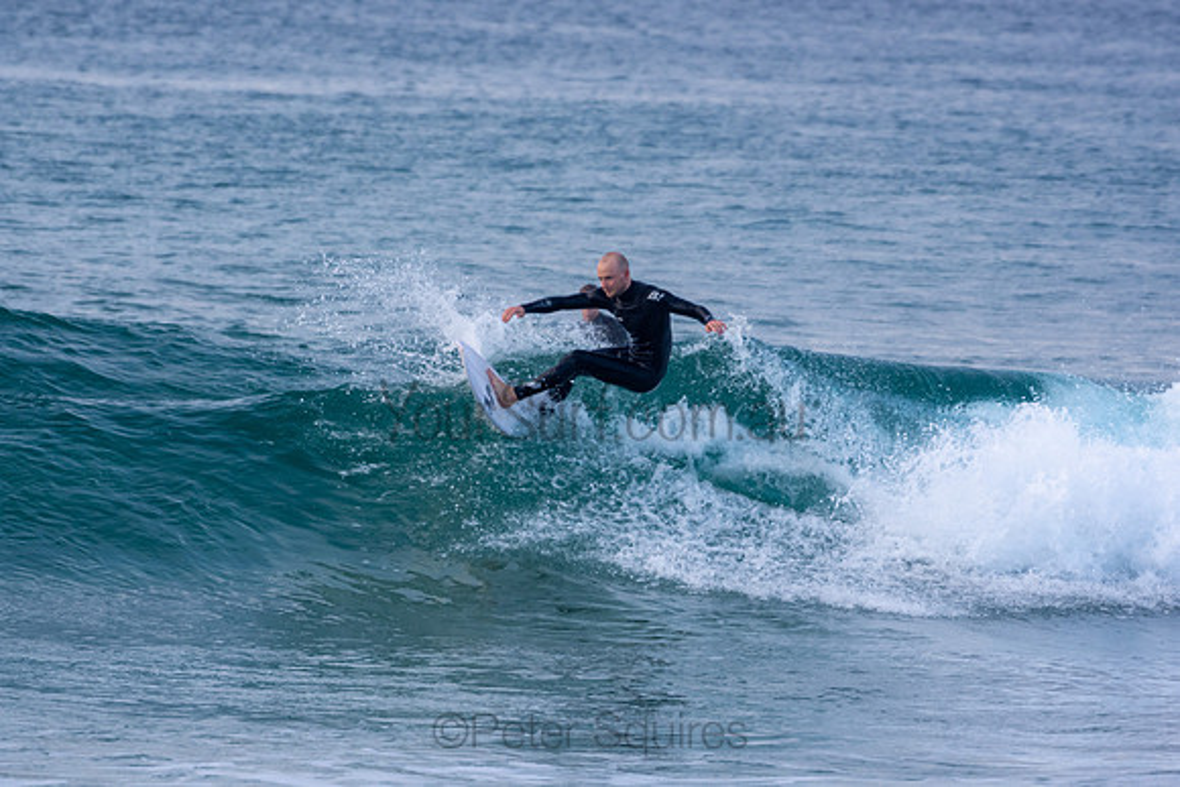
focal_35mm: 510
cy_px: 394
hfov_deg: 4.0
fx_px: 16720
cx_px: 590
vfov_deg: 2.7
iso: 640
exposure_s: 1/1000
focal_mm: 340
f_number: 5.6
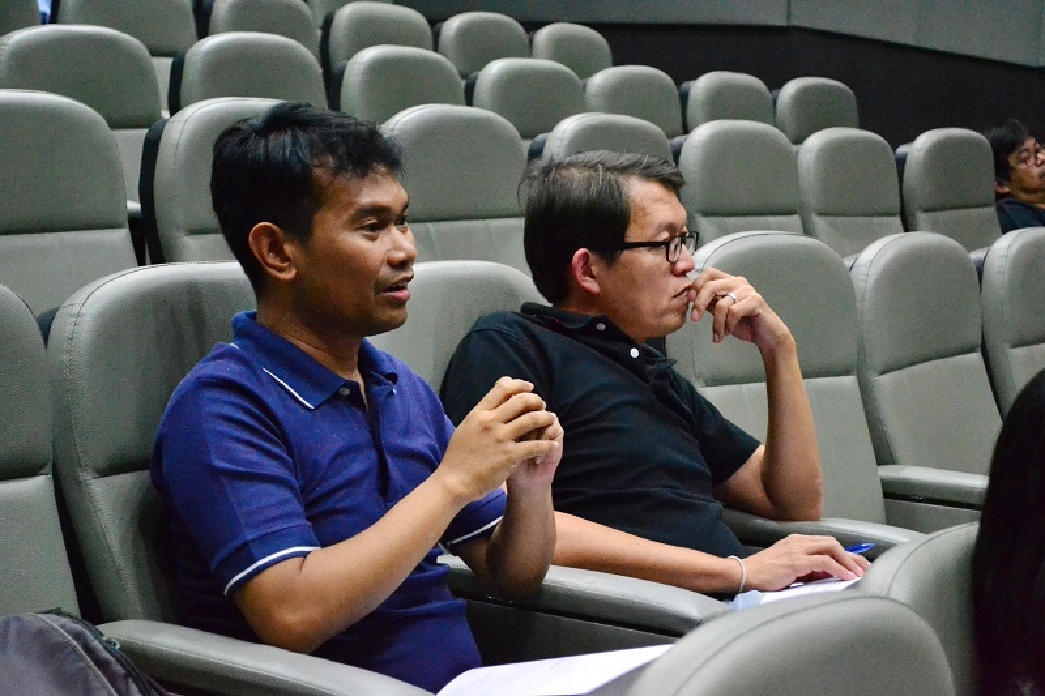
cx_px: 522
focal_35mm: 82
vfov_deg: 16.5
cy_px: 348
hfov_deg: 24.6
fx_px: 2394
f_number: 5.6
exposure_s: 1/40
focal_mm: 55
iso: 6400
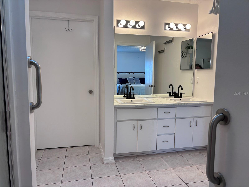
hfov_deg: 67.3
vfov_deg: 53.1
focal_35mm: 26
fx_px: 187
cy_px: 94
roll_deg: -0.6
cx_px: 124
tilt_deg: -6.5
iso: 80
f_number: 1.6
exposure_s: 1/120
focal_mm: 5.96
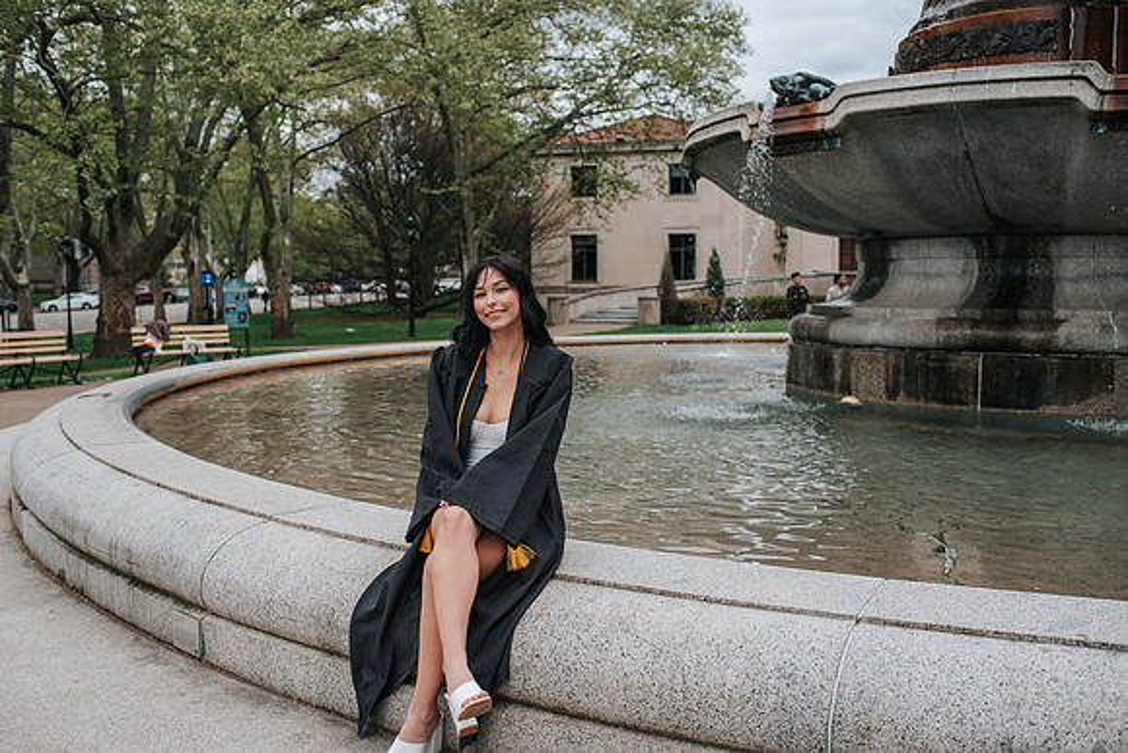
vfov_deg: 37.2
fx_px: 1118
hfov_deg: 53.5
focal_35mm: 36
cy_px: 376
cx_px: 564
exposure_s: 1/500
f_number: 3.5
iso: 100
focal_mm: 35
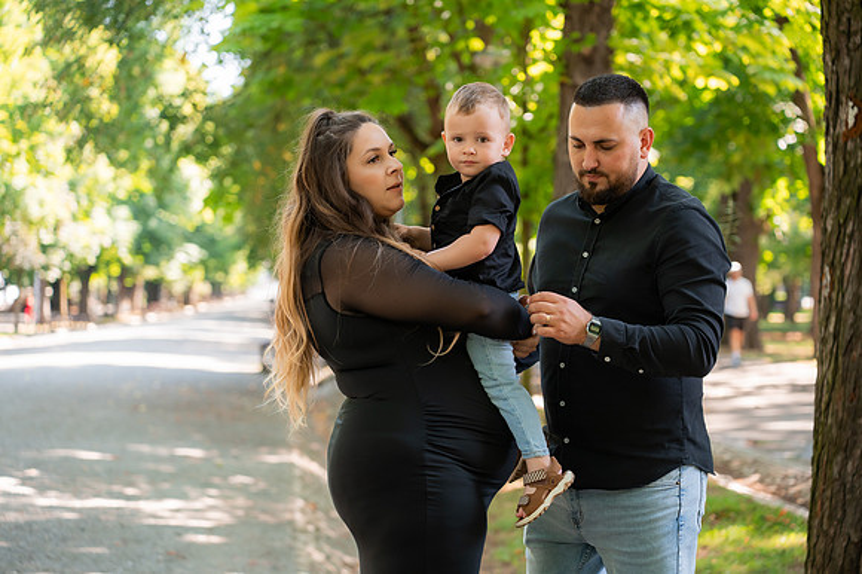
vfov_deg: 18.2
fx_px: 1795
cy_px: 287
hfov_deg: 27.0
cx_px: 431
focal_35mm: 75
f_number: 3.2
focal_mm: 75
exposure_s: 1/320
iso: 400
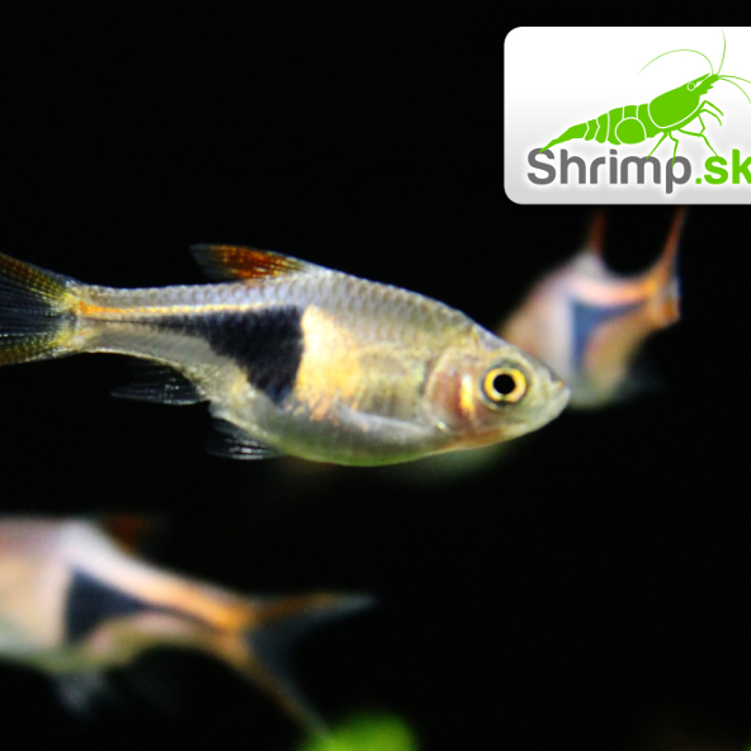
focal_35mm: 43
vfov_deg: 39.2
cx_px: 269
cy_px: 378
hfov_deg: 38.8
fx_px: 1055
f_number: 3.2
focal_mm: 6
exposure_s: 1/40
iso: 80
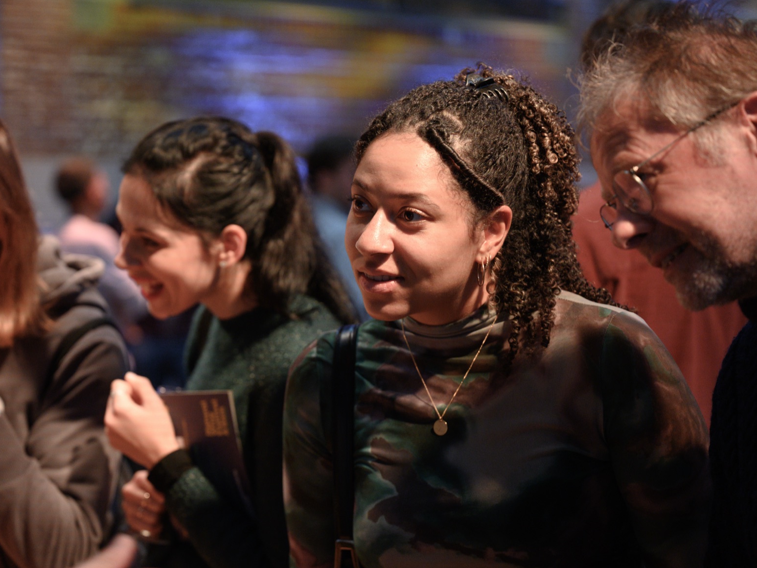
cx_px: 282
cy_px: 316
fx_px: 1902
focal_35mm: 87
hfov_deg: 22.5
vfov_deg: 17.0
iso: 2800
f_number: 2.8
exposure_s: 1/125
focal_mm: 70
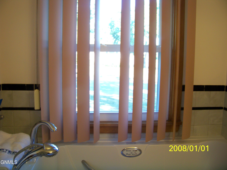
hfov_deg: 55.4
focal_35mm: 33
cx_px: 114
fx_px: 216
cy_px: 85
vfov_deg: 42.9
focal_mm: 5.85
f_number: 2.8
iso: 160
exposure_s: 1/30
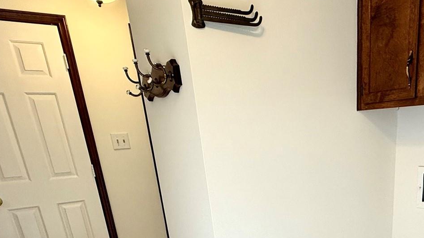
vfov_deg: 31.4
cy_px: 265
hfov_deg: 56.9
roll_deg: +3.4
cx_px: 312
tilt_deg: -19.9
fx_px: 371
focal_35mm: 33
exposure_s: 1/99
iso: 160
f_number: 2.2
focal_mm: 2.22
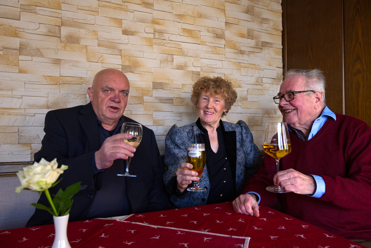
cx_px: 186
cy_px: 124
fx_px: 263
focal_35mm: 26
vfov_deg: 50.5
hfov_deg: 70.4
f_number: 3.2
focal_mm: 17
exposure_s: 1/100
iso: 320
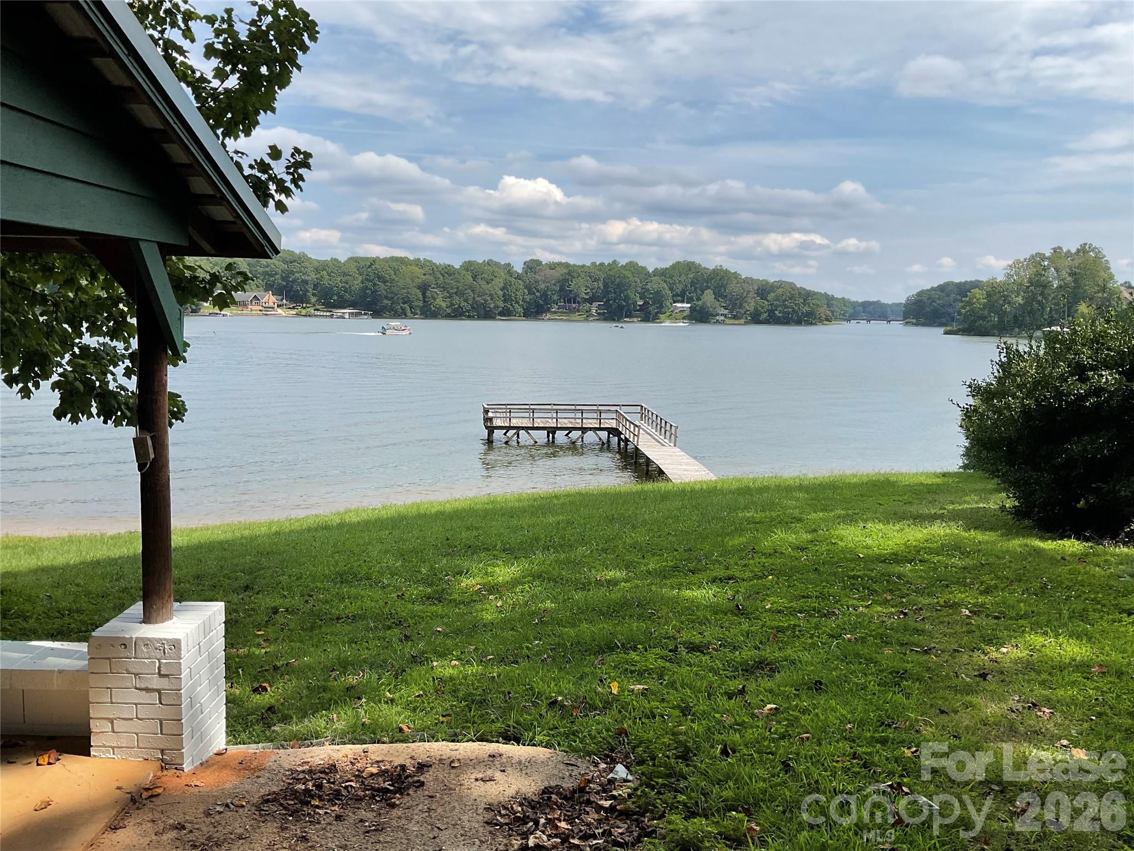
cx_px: 567
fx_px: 950
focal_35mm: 29
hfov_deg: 61.7
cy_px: 426
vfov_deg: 48.2
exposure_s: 1/2320
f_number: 1.8
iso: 16
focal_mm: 3
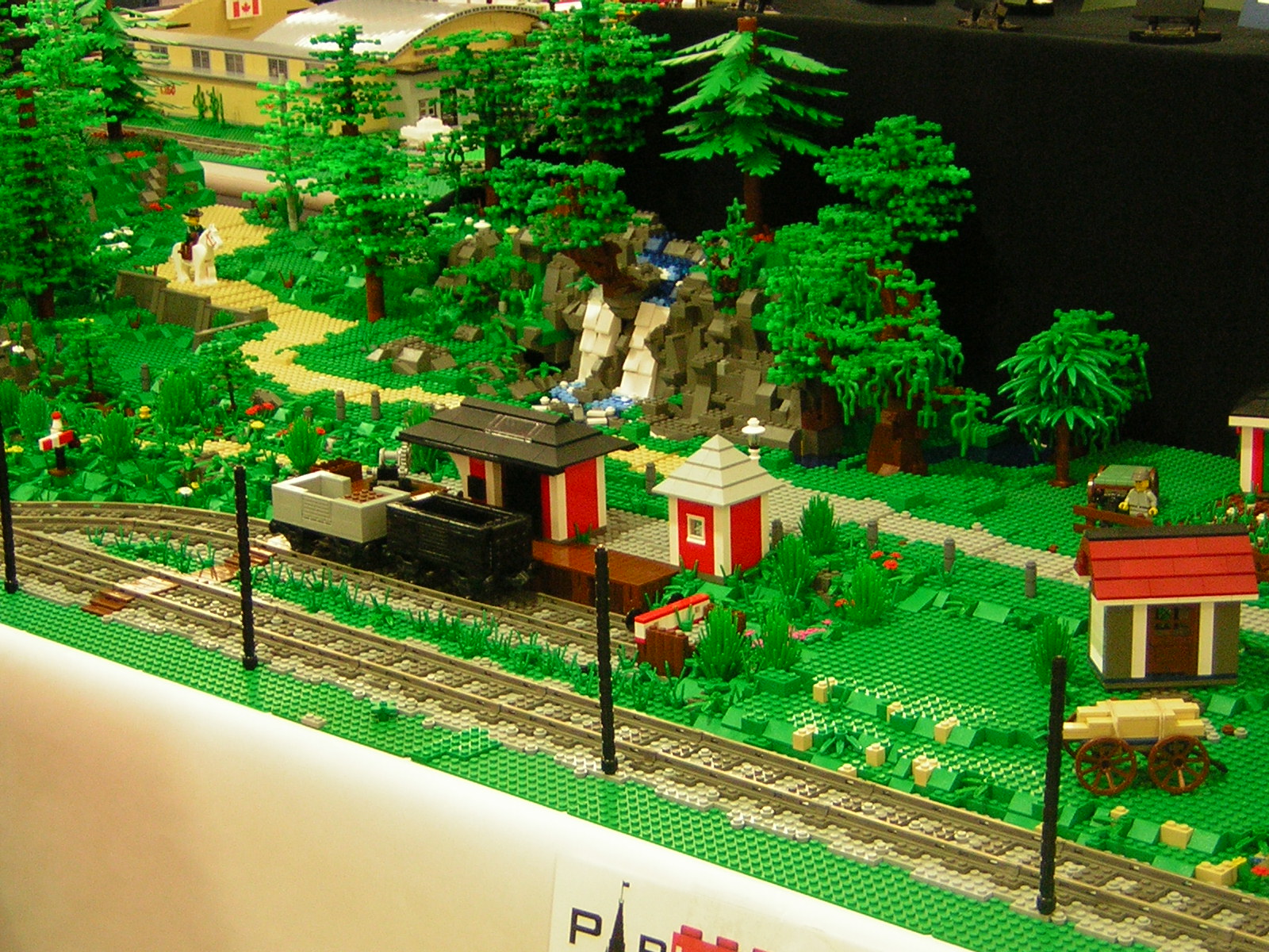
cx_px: 634
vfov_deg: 19.1
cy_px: 476
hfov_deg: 25.3
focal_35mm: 77
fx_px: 2823
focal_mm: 10.1
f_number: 3.9
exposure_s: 1/5.5
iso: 115
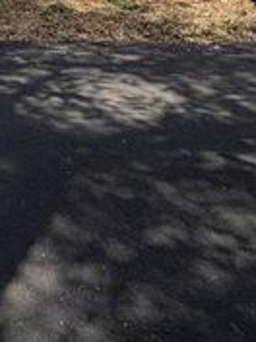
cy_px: -90
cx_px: -47
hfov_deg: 25.0
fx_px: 523
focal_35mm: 53
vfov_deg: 29.8
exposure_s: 1/770
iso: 32
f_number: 2.2
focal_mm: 2.22
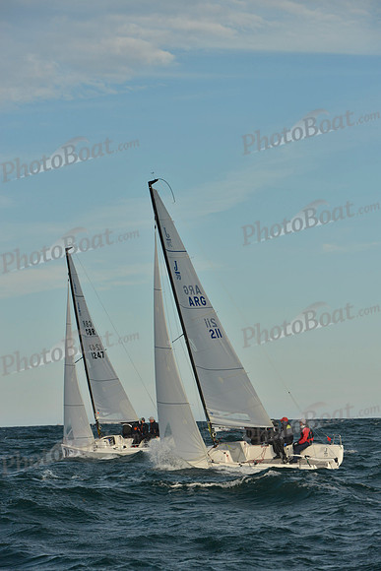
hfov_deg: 8.9
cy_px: 286
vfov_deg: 13.2
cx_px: 190
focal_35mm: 155
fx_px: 2459
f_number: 10
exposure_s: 1/1250
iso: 280
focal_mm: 155
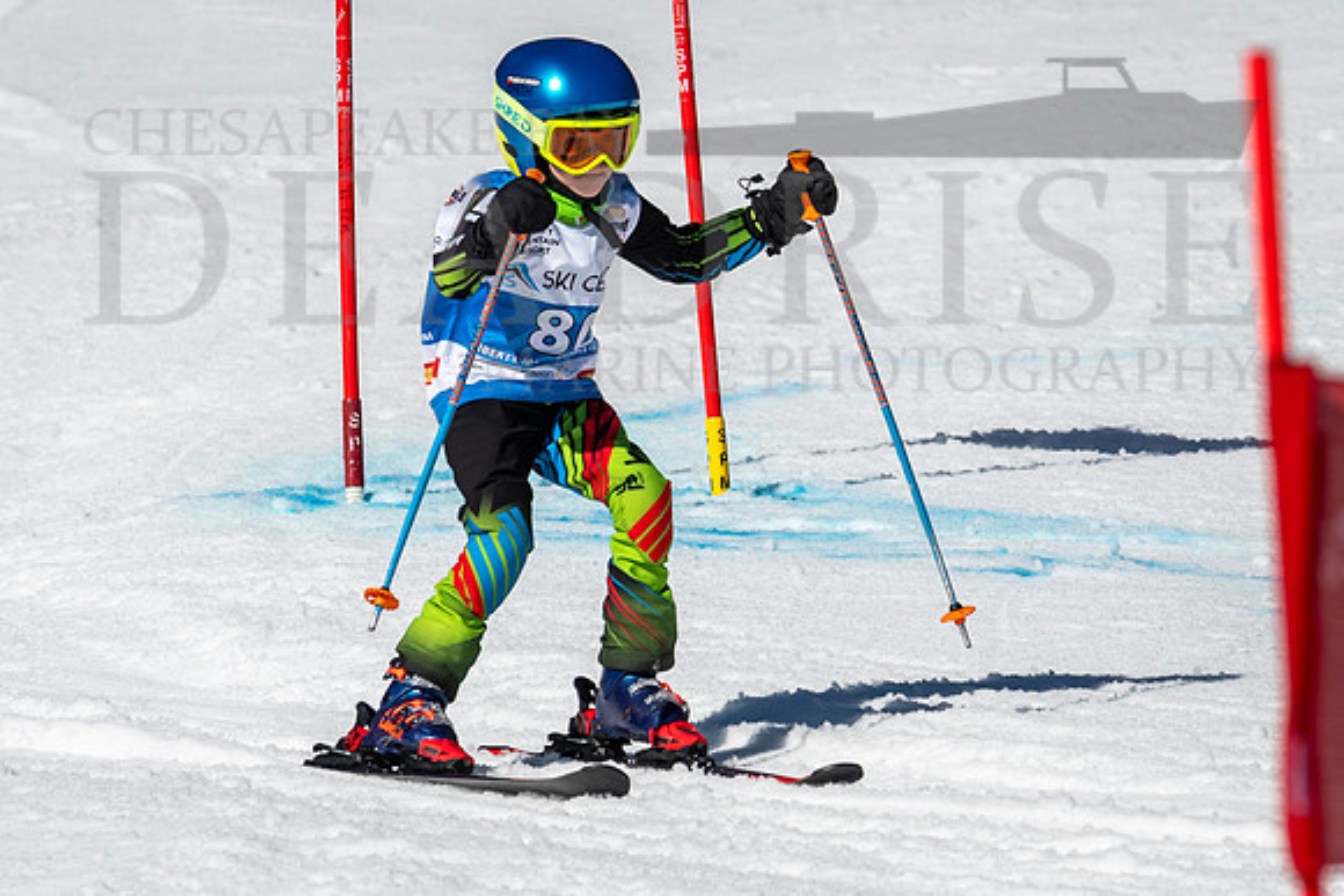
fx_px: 33794
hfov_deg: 2.3
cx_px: 679
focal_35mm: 905
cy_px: 441
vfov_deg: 1.5
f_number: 8
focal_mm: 400
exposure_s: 1/2000
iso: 200
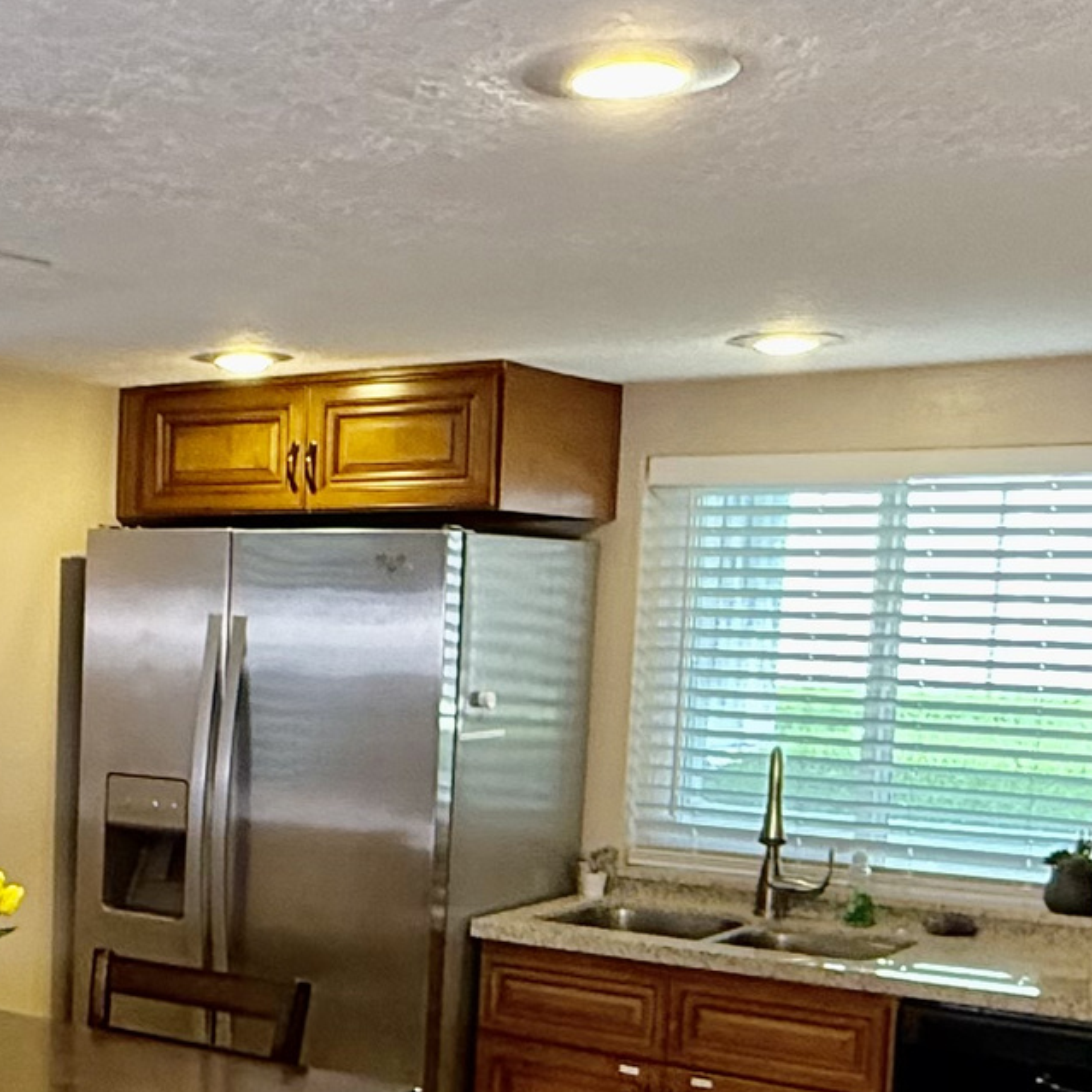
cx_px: 22
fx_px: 1963
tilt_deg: -3.4
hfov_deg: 29.2
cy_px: 808
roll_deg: -2.0
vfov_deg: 30.6
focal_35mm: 55
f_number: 2.2
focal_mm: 2.22
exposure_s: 1/120
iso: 400
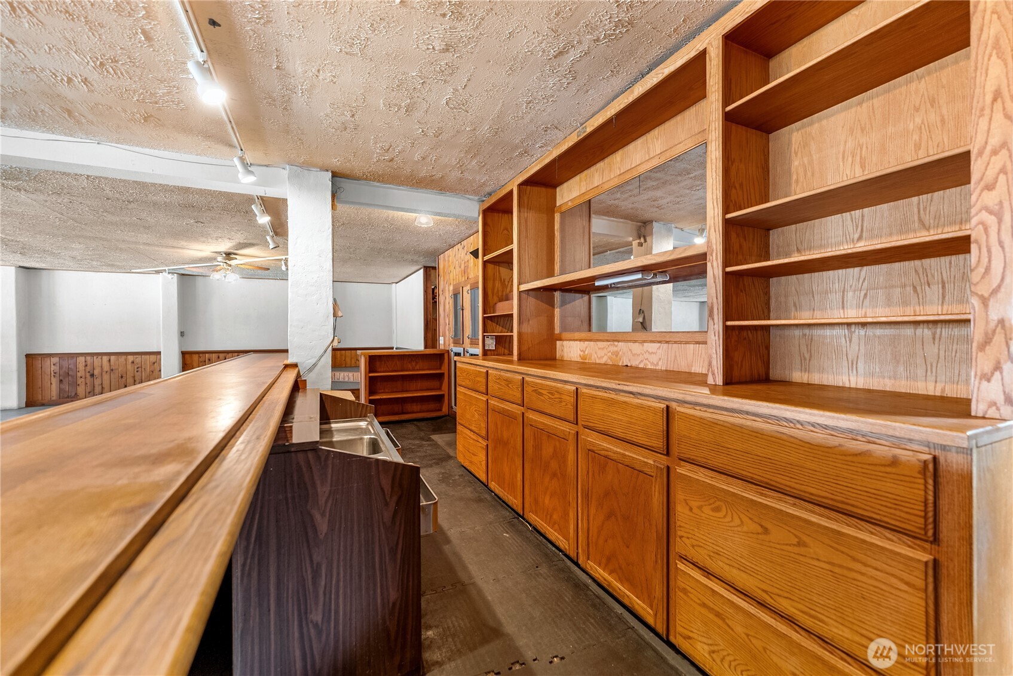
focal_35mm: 14
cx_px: 506
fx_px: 394
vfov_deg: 81.3
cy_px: 338
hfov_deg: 104.2
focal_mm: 14
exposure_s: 1/5
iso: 400
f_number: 2.8
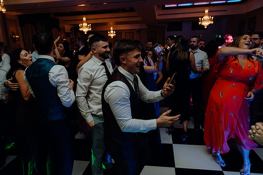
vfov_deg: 53.2
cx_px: 132
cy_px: 88
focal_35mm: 24
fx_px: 175
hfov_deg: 73.7
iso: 2500
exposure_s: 1/160
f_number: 3.5
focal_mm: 24
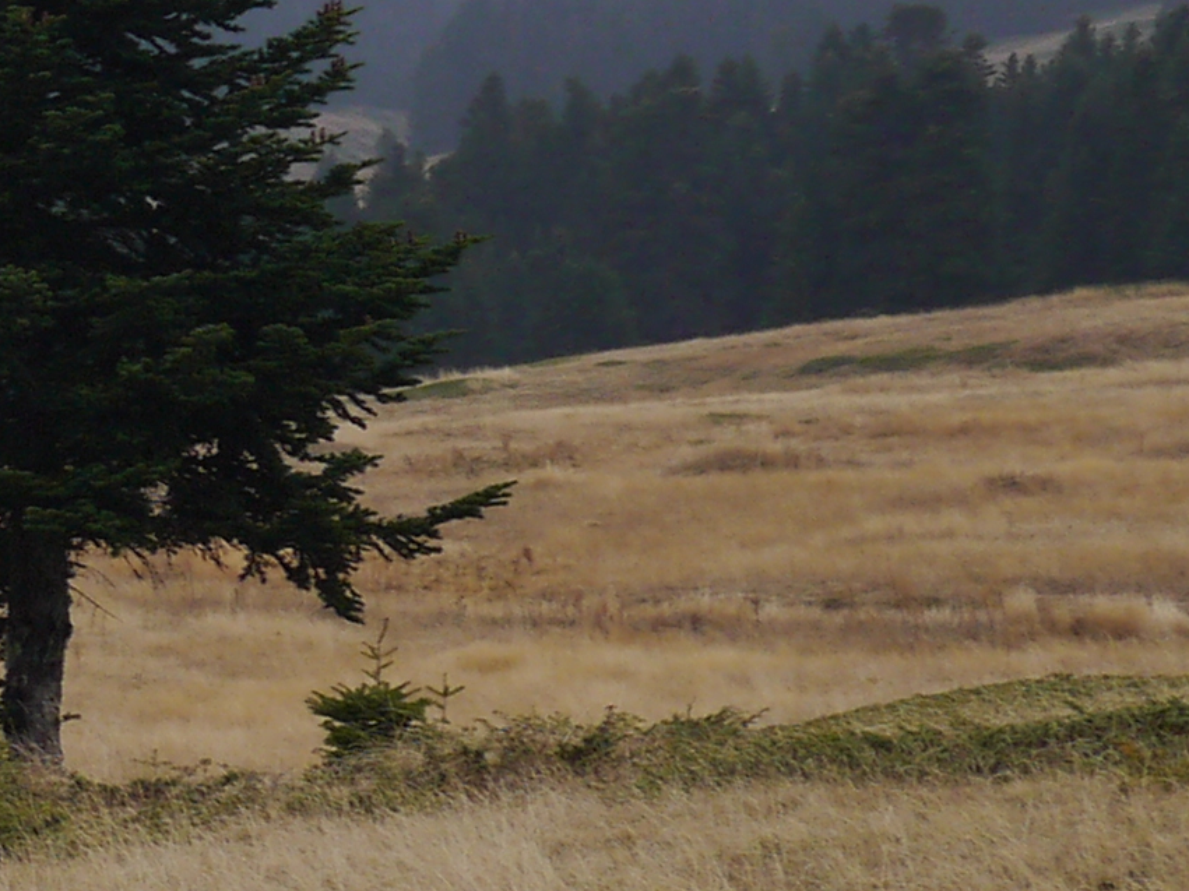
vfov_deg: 7.9
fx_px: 6457
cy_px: 337
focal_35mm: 188
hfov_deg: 9.9
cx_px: -1035
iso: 160
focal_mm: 20
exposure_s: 1/200
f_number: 7.1
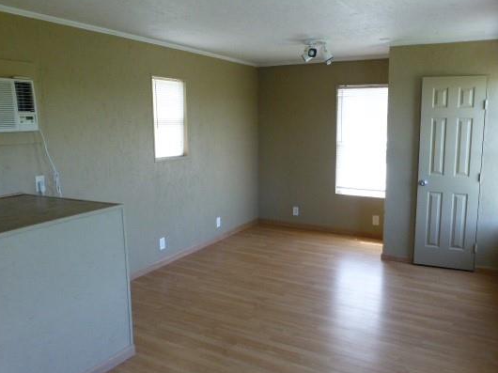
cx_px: 259
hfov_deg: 61.7
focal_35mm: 29
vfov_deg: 48.2
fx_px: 417
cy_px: 186
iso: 400
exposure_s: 1/125
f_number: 3.3
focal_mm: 4.3
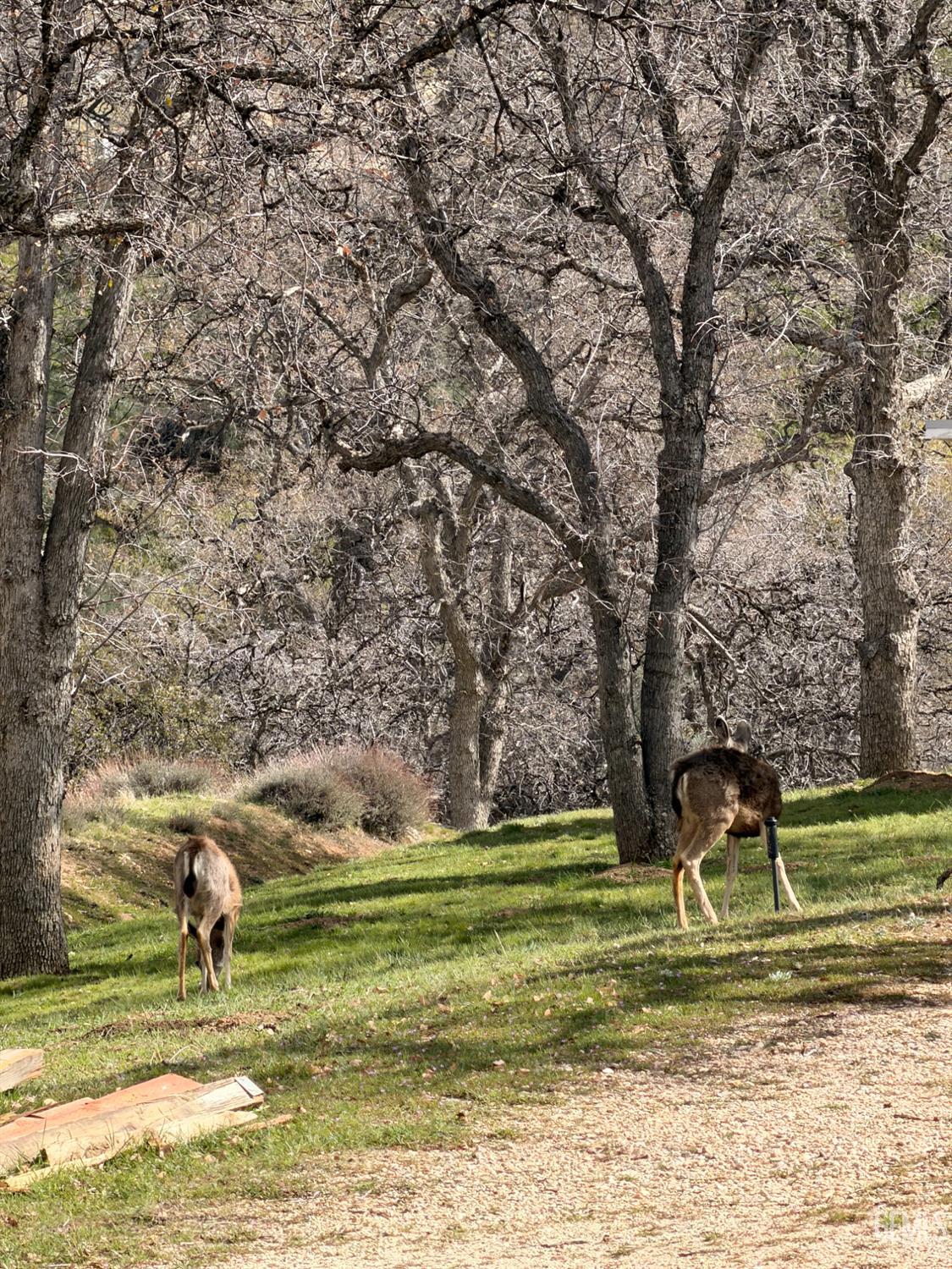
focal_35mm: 200
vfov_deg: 9.9
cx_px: 476
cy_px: 634
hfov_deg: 7.4
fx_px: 7334
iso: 40
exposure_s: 1/639
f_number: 2.8
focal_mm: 16.89
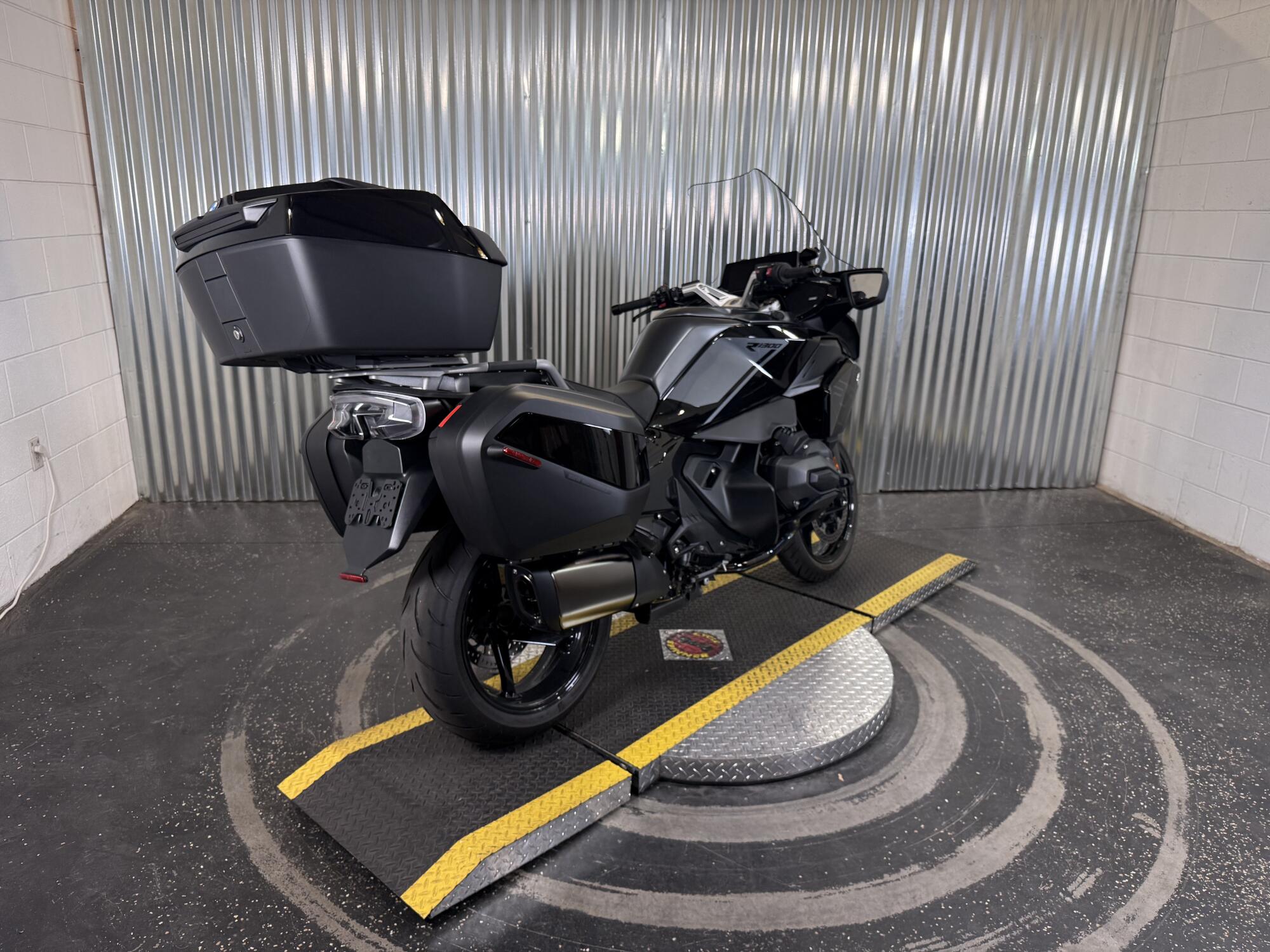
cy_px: 476
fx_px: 881
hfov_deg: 71.6
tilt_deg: -16.1
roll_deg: -0.9
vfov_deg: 56.8
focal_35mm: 24
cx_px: 635
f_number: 1.78
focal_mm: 6.76
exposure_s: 1/121
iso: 160
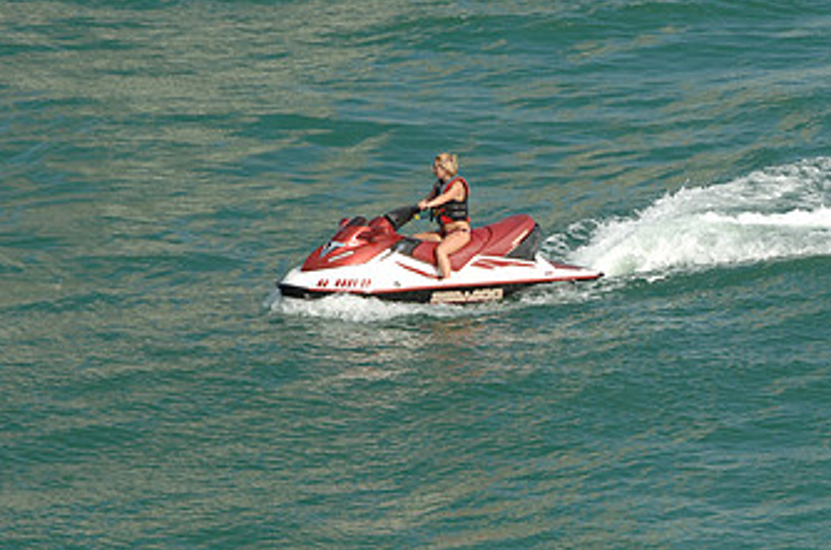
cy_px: 290
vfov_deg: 4.4
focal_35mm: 313
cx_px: 692
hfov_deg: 6.6
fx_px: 7208
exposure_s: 1/250
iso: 100
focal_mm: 120
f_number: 8
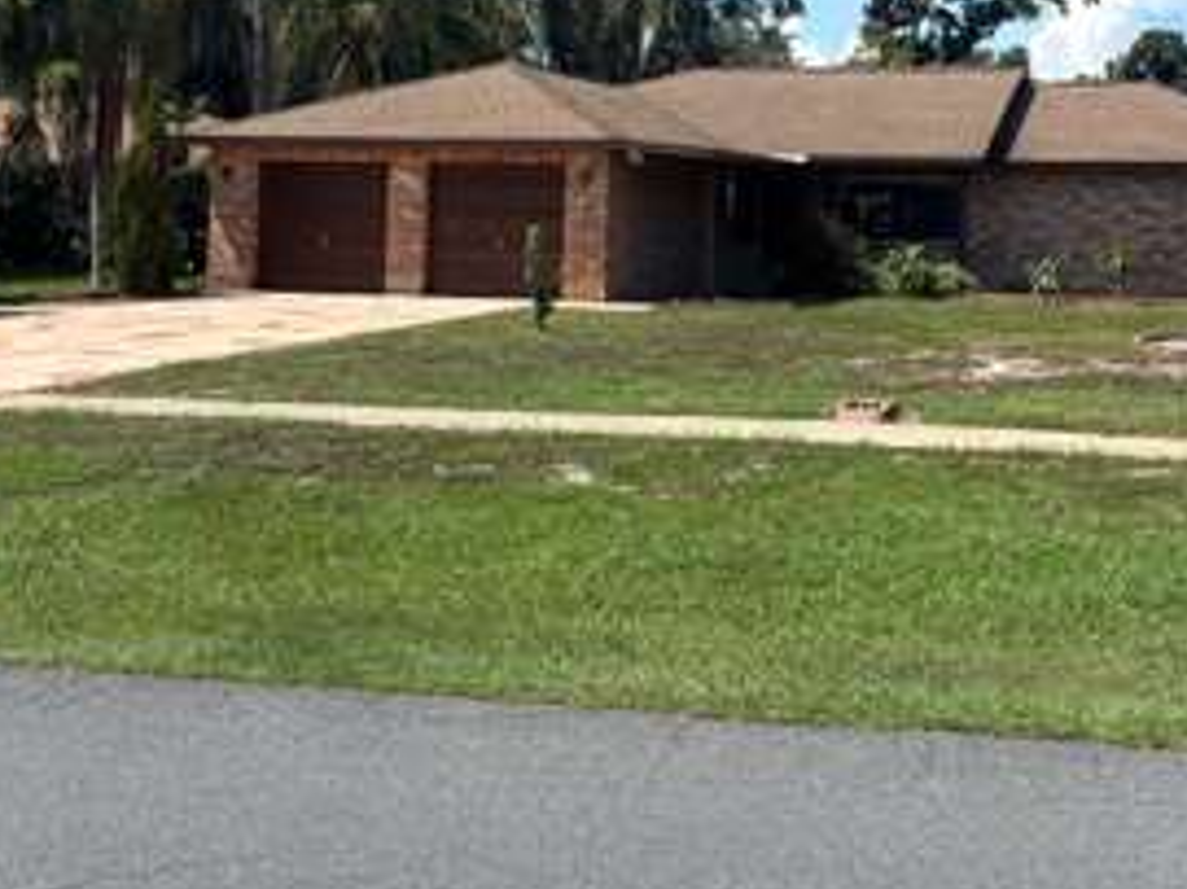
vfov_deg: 30.7
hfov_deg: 39.8
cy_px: 166
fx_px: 1577
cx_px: 924
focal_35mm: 46
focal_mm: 5.96
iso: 50
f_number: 1.6
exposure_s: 1/2857
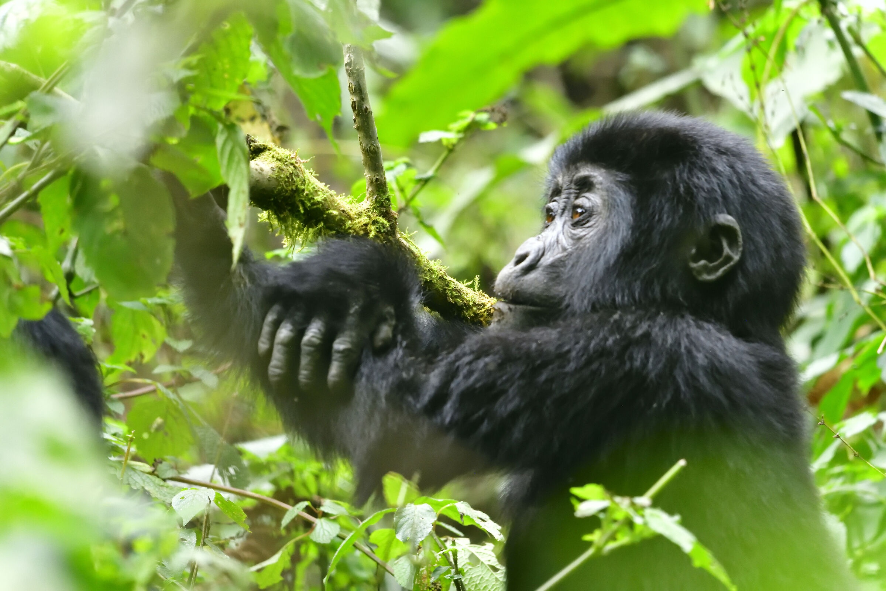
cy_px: 296
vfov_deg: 2.7
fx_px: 12305
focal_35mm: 500
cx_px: 443
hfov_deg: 4.1
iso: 4000
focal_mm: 500
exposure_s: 1/500
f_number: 10
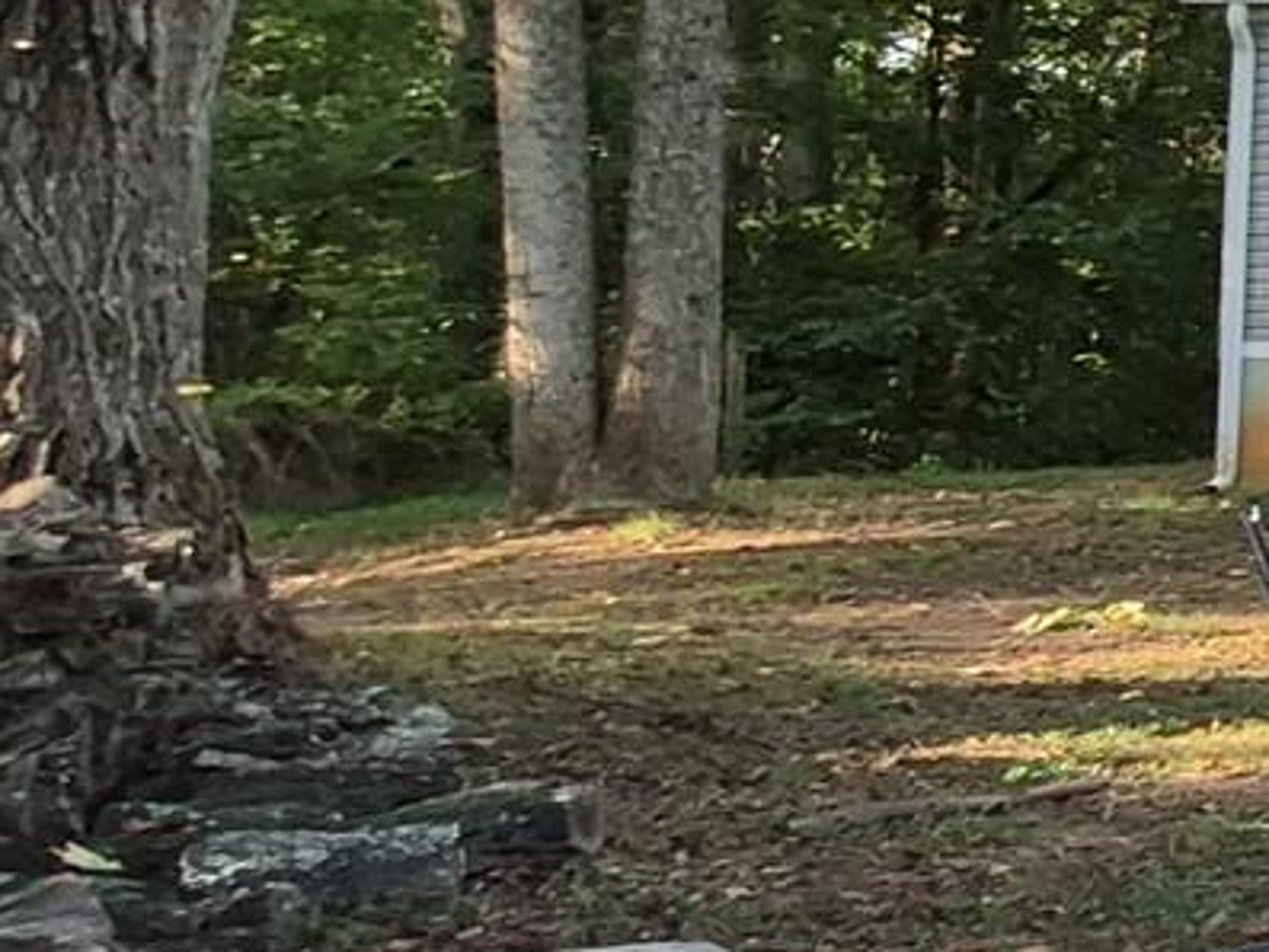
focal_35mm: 67
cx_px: 2960
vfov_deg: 21.8
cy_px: 275
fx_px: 2457
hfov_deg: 15.8
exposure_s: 1/120
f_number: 2.2
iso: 80
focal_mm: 1.74
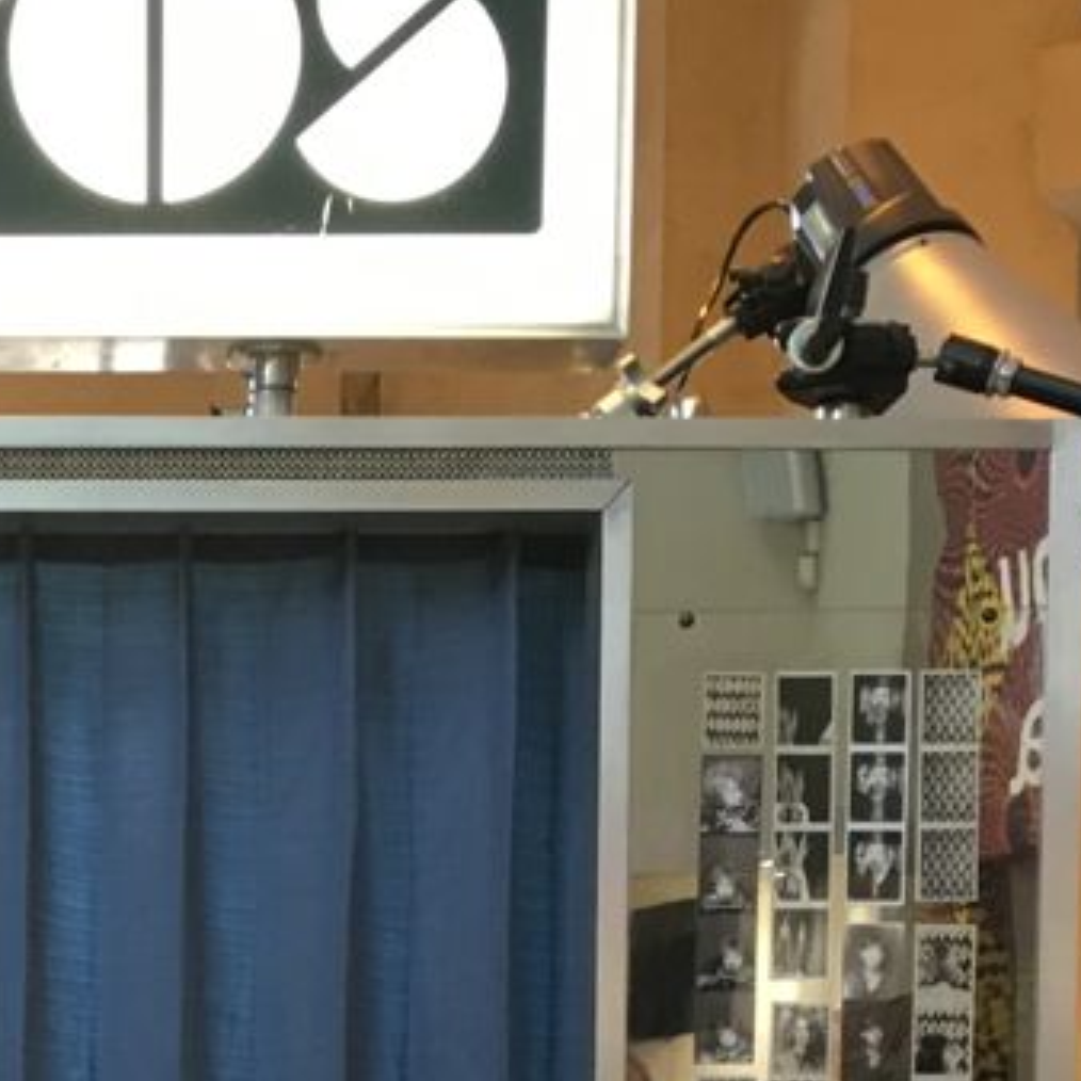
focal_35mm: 97
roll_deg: +0.9
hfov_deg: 17.3
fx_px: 3427
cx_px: -102
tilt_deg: -3.7
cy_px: 1494
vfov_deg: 16.7
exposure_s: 1/33
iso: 125
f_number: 2.2
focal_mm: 4.15
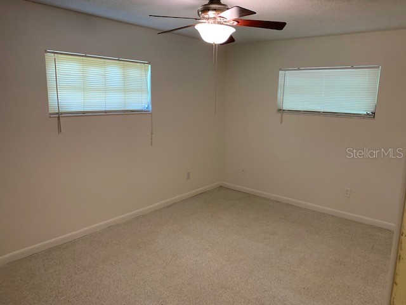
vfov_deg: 53.1
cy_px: 152
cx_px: 203
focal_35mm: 26
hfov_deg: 67.3
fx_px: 305
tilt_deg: -10.0
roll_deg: -1.5
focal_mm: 4.25
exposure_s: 1/60
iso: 160
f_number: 1.8
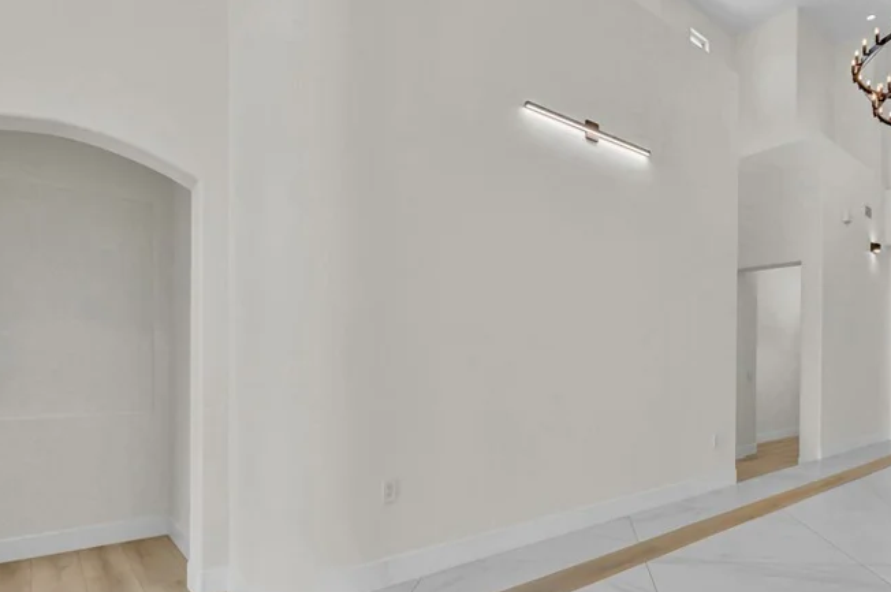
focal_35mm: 22
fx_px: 544
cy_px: 373
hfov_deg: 77.4
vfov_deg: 56.4
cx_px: 549
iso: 400
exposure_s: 1/60
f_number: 9
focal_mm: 14
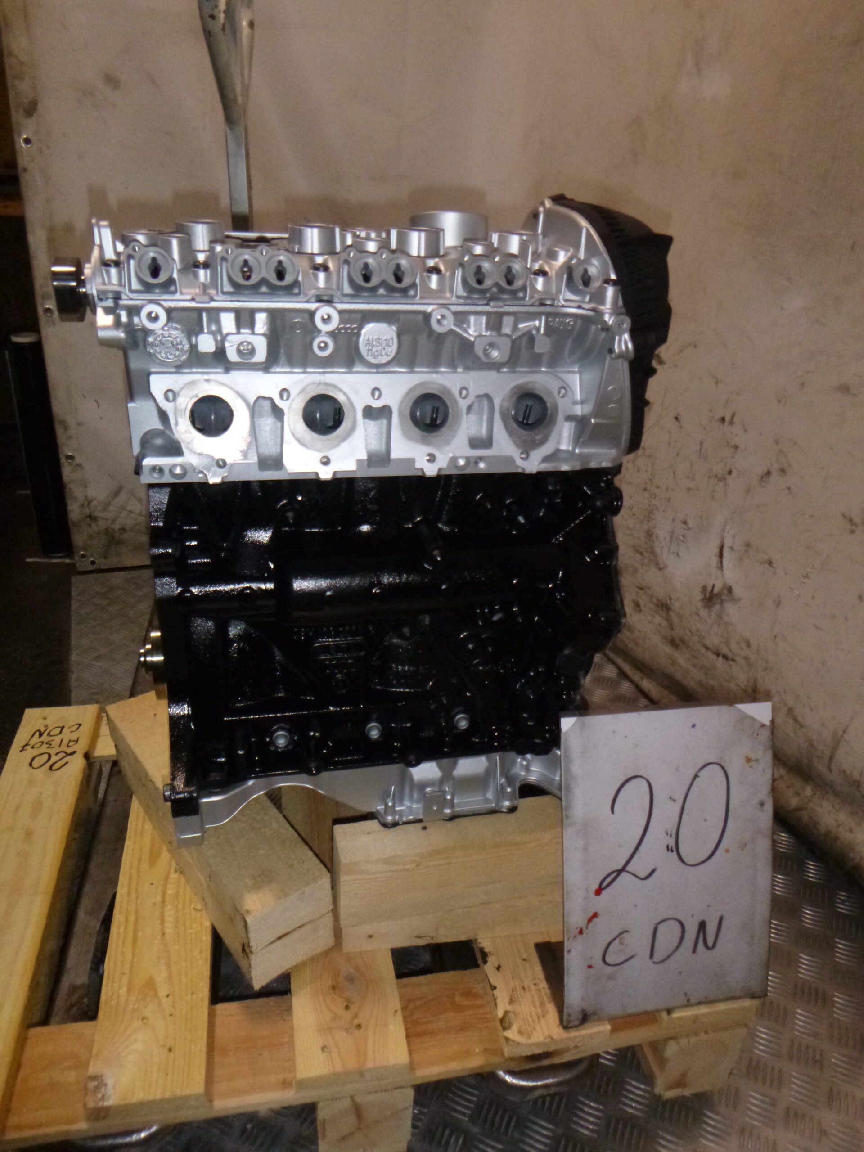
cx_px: 432
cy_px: 576
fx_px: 832
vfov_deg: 69.4
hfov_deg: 54.9
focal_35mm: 25
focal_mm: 4.5
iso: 400
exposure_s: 1/125
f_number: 3.9
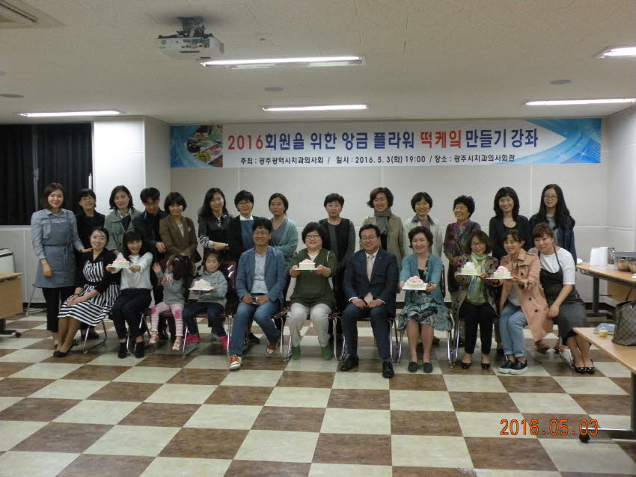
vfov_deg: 43.0
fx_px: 606
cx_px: 318
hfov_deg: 55.3
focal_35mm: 33
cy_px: 238
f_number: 3.2
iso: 400
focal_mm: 5.8
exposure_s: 1/56.7
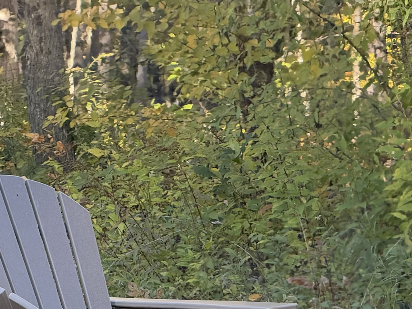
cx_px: 271
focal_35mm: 278
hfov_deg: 7.1
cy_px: 351
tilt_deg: -5.2
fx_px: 3308
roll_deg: +2.5
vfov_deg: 5.3
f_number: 2.8
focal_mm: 16.89
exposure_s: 1/121
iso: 125
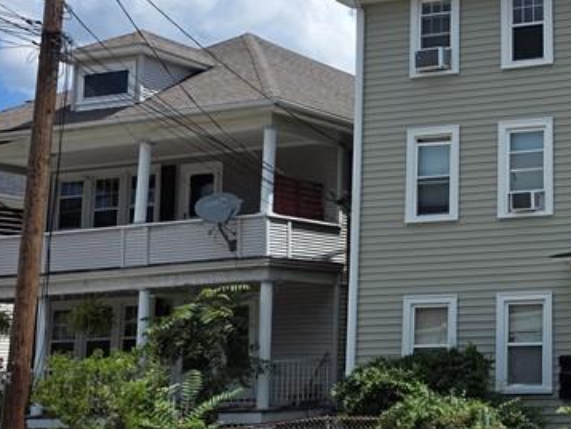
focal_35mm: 66
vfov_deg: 22.3
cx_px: 696
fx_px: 1089
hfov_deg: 26.0
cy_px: 202
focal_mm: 6.3
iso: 80
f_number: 1.7
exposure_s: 1/7944
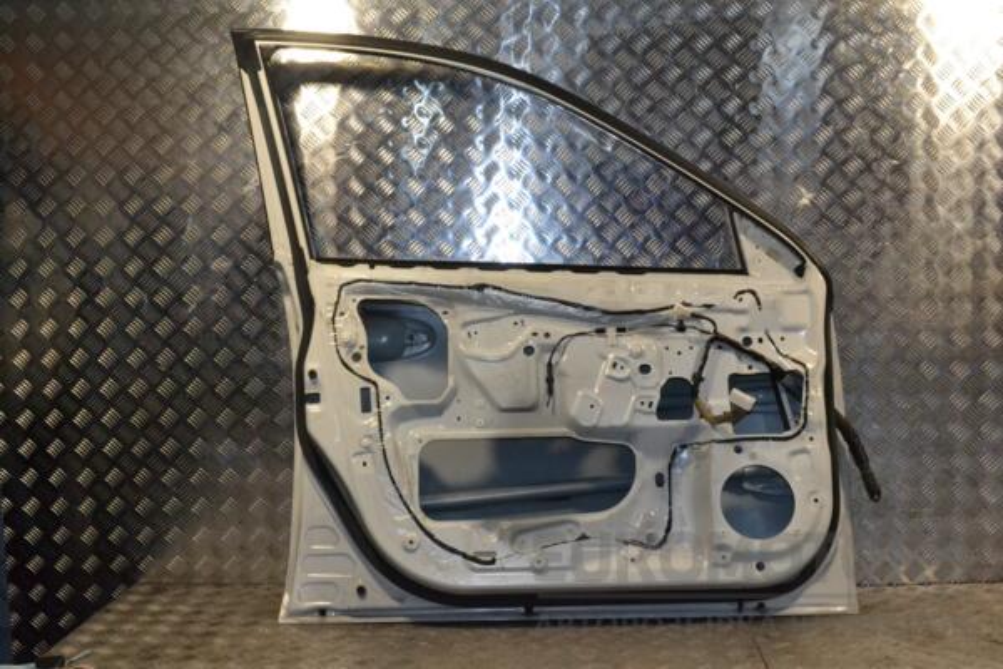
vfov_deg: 34.2
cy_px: 334
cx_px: 502
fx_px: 1086
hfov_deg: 49.6
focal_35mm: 39
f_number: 16
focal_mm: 26
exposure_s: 1/200
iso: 3200
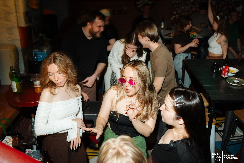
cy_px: 63
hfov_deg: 55.2
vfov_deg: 38.3
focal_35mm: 34
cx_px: 132
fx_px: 233
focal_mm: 28
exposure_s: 1/15
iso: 320
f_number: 3.2
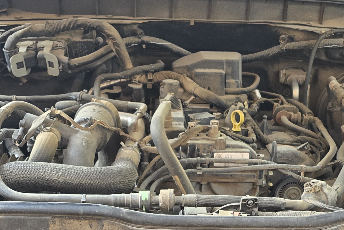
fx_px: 612
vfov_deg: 20.4
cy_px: 242
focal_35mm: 64
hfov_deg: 31.4
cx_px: 172
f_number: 1.7
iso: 160
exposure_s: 1/120
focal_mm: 6.3
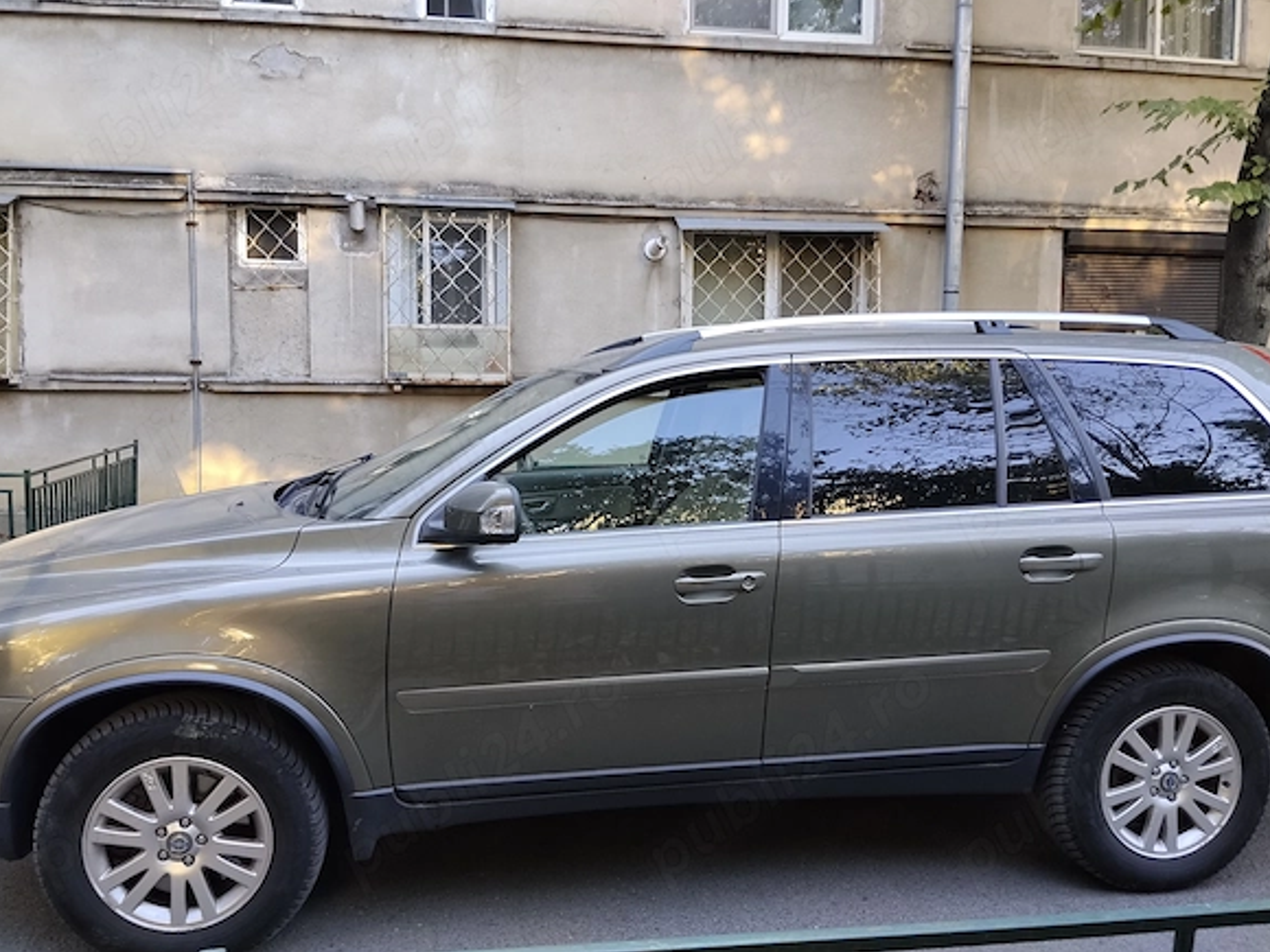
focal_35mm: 30
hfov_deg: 60.0
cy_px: 462
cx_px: 635
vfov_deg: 46.8
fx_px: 1101
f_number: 1.8
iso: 64
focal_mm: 4.22
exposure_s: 1/50
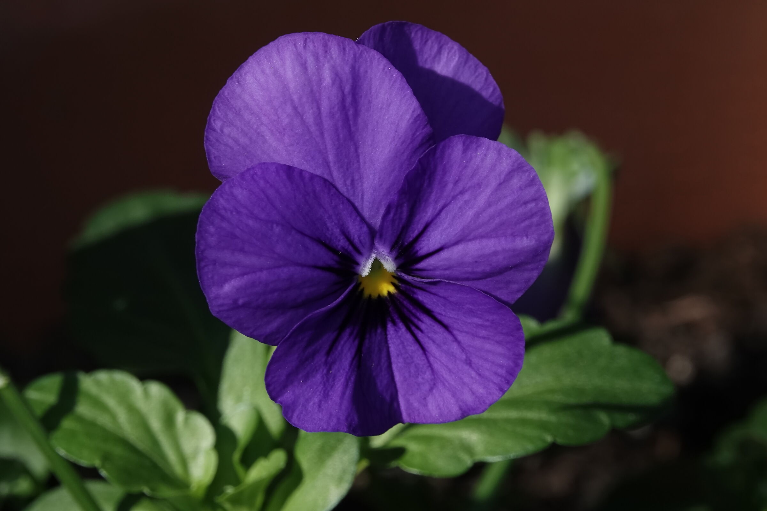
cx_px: 384
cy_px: 256
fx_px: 12782
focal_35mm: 600
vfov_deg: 2.3
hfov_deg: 3.4
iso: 320
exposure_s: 1/250
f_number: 8
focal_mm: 220
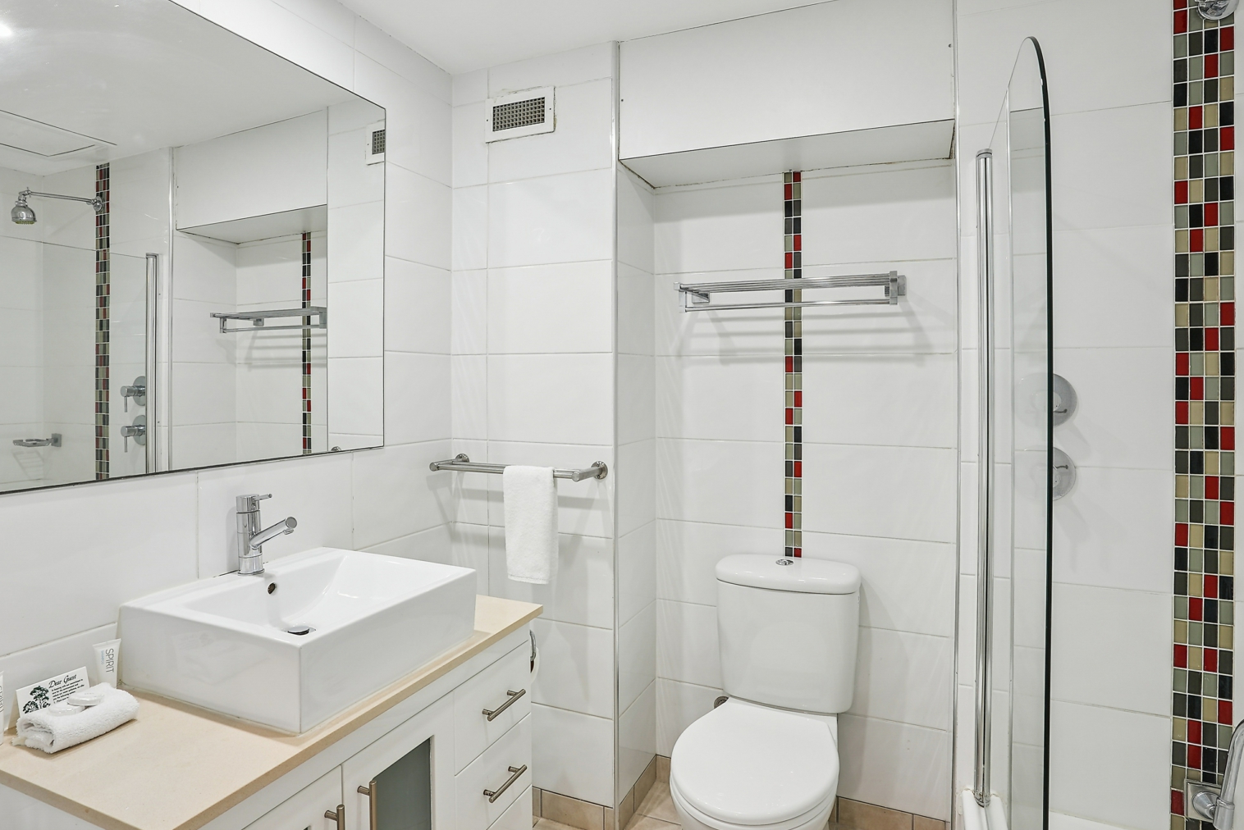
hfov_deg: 86.9
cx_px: 635
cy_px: 394
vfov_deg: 64.6
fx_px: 657
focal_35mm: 19
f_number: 11
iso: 200
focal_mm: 18
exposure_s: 1/4
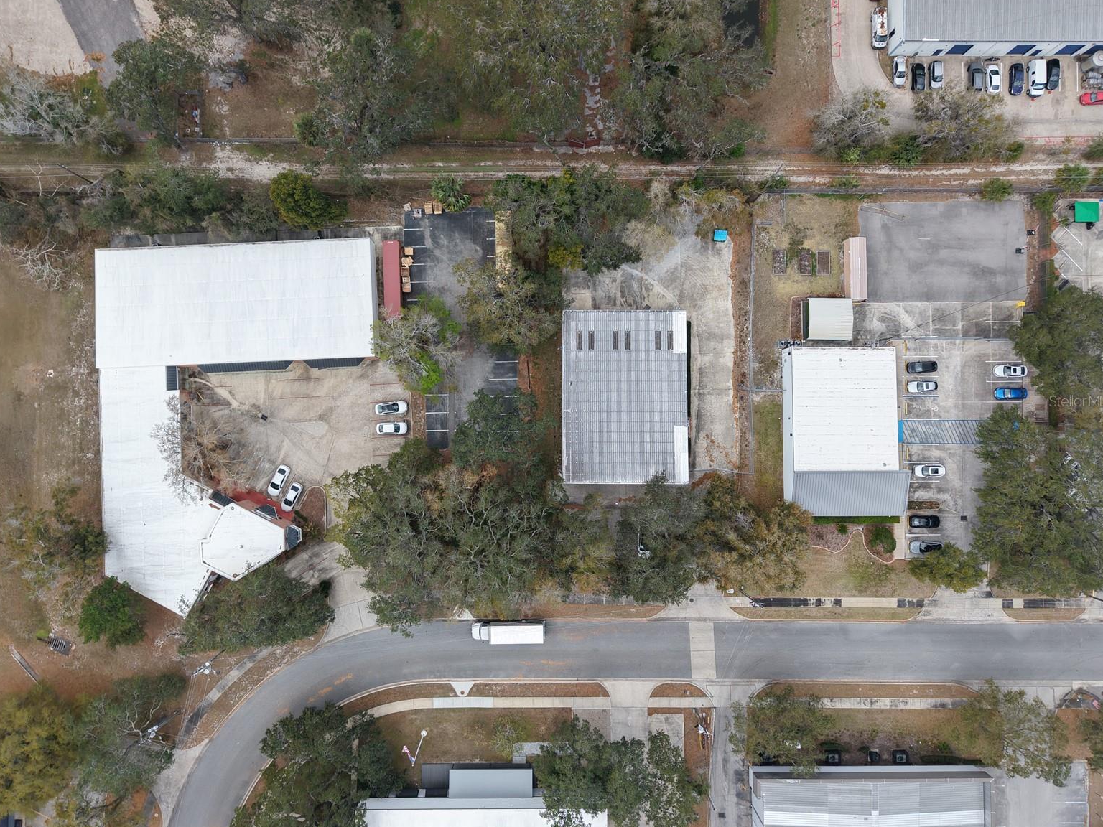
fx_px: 797
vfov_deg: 54.9
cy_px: 401
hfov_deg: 69.4
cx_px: 542
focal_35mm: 25
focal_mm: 8.67
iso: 100
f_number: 1.8
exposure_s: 1/1000
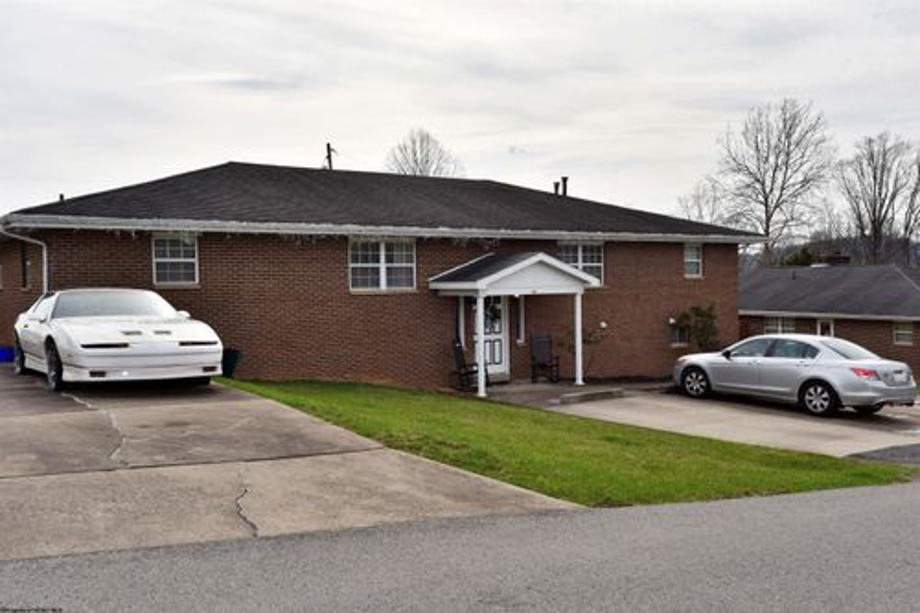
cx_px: 460
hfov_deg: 58.7
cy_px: 306
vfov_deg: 41.1
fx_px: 817
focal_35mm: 32
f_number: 11
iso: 100
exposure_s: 1/200
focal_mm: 32
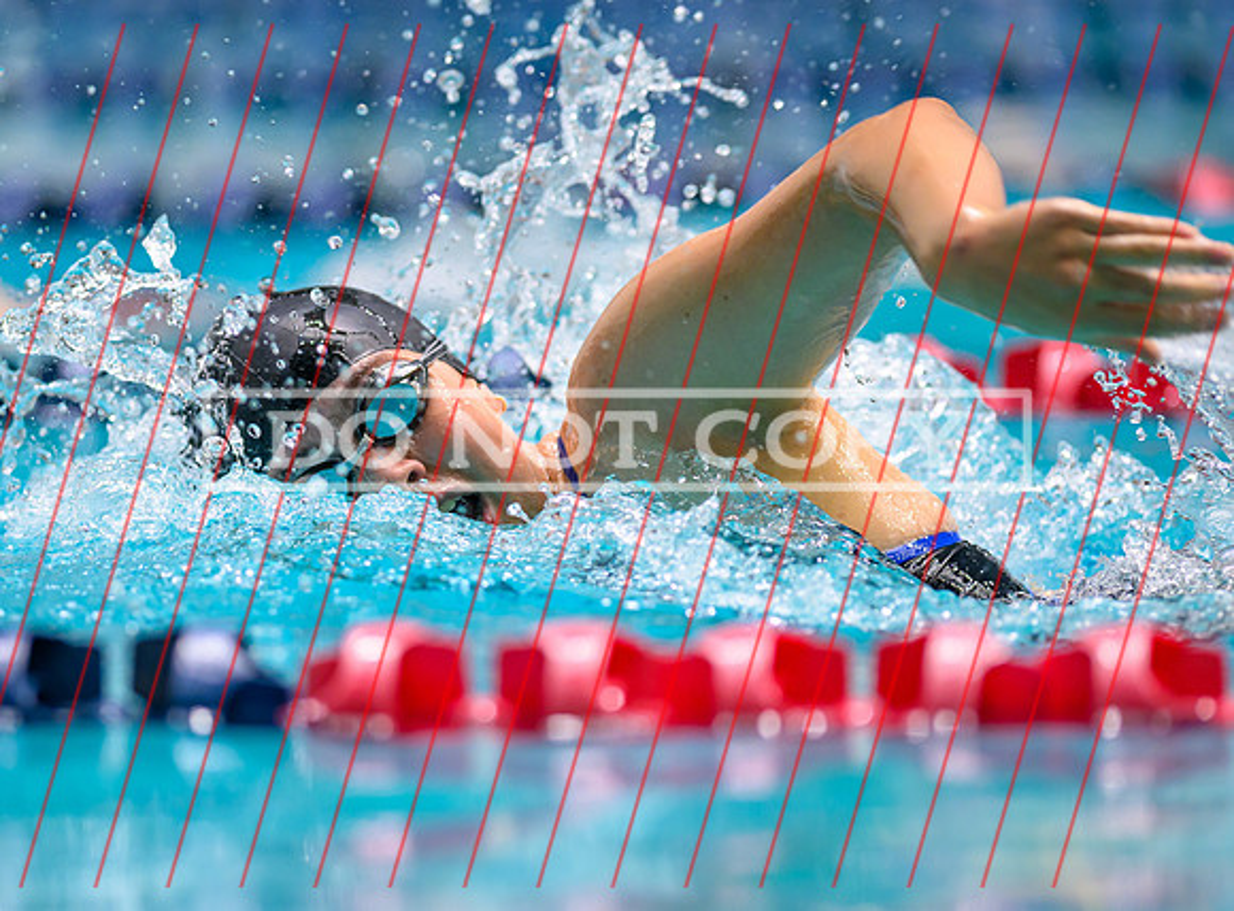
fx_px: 14434
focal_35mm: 407
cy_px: 577
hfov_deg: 4.9
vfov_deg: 3.6
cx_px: 434
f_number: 2.8
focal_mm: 300
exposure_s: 1/800
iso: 1600
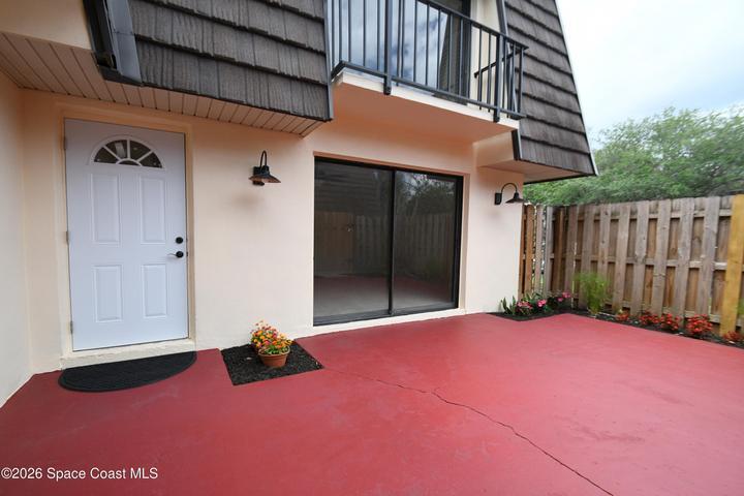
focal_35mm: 15
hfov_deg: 100.4
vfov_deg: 77.3
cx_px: 372
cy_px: 248
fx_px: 310
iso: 1000
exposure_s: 1/1600
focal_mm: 10
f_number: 7.1
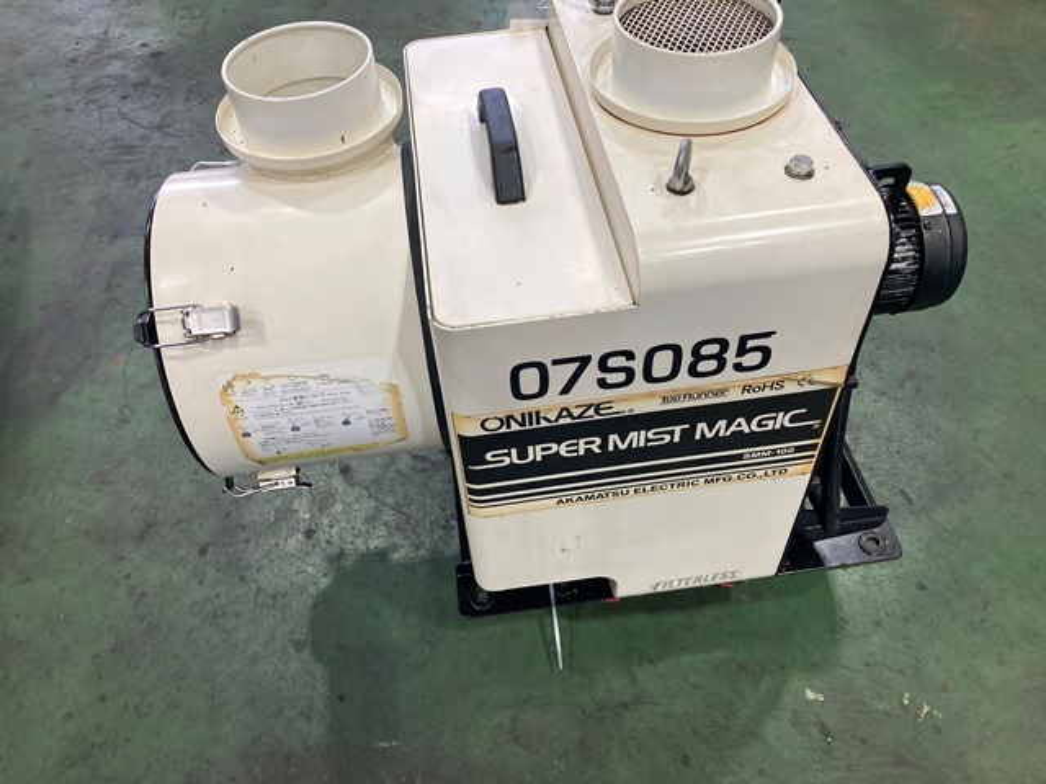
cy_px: 392
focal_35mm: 28
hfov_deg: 63.4
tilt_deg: -46.4
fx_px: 846
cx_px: 523
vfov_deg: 49.7
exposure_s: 1/100
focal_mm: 3.99
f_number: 1.8
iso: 80
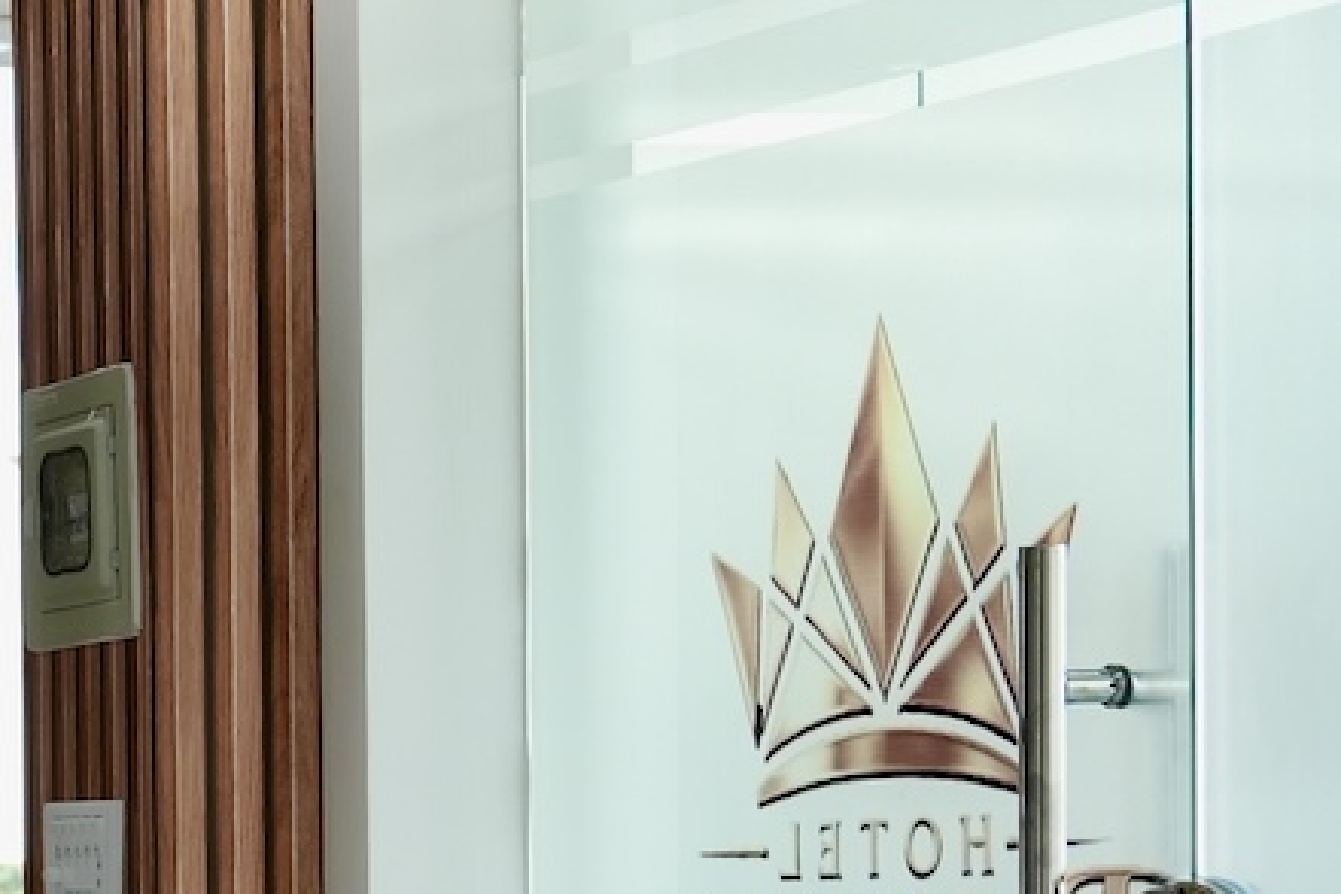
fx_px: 5028
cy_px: 794
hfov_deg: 13.5
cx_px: -1146
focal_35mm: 135
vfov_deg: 10.1
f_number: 4
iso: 400
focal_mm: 31
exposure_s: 1/125
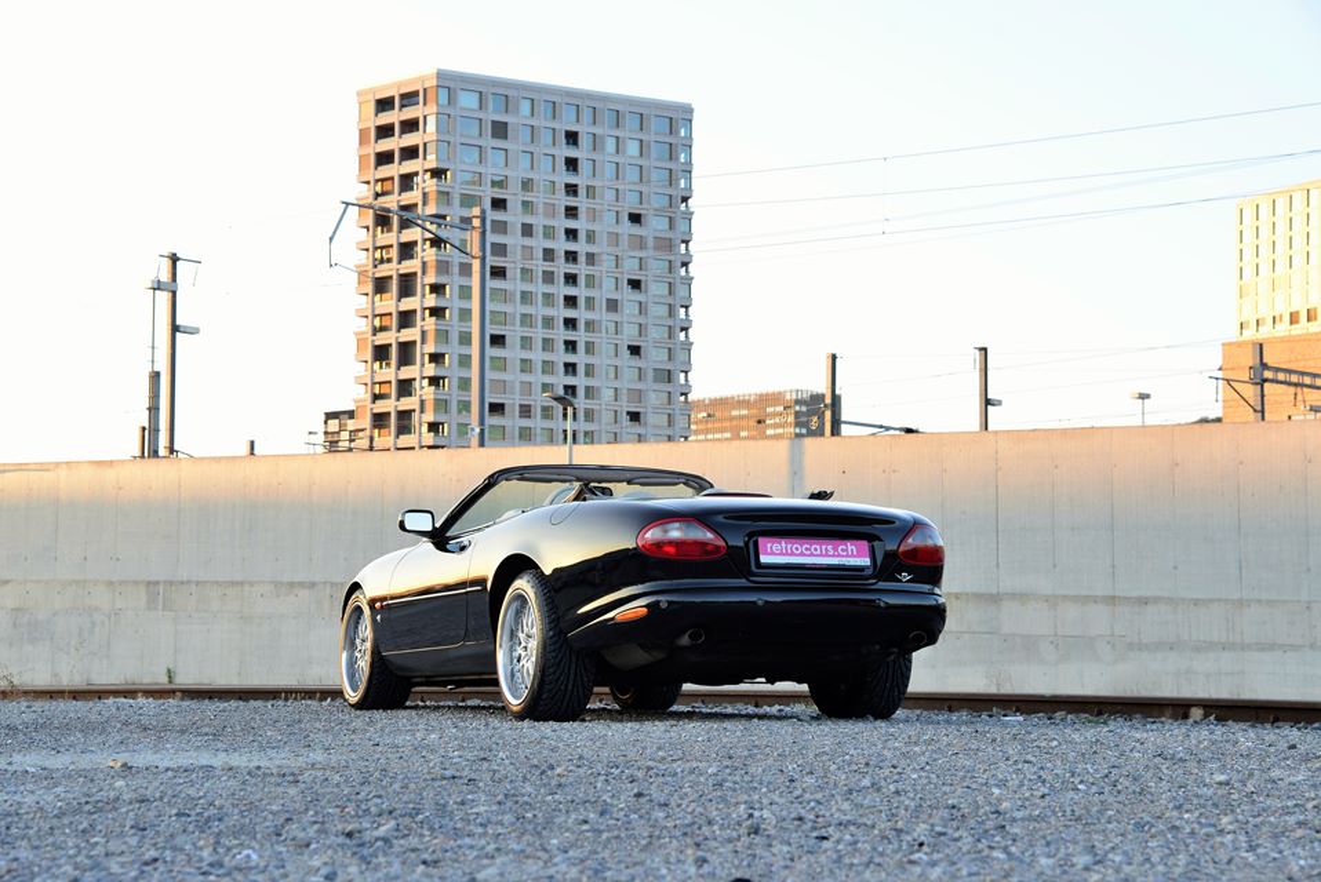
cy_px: 441
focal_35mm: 65
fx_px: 2386
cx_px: 660
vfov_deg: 21.0
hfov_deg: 30.9
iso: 640
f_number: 8
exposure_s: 1/100
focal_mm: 65
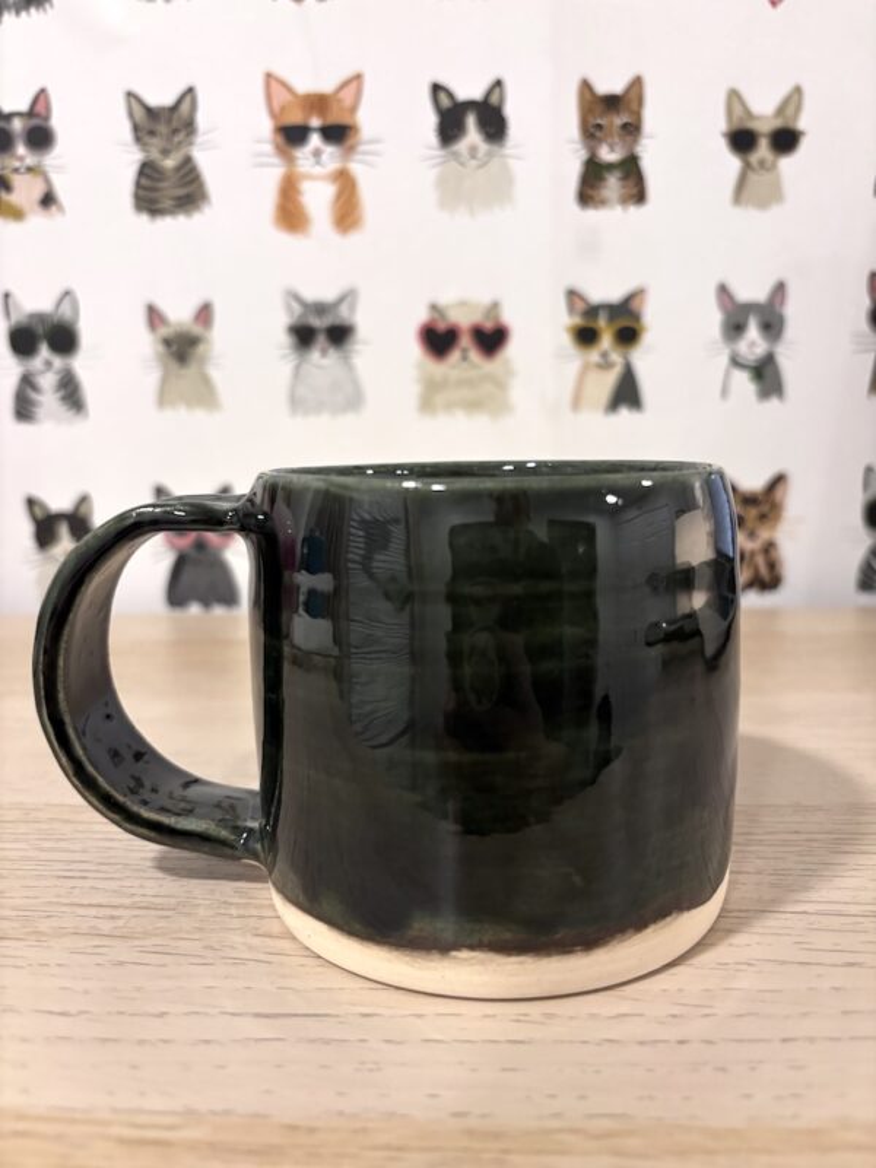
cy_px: 584
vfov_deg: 67.3
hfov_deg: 53.1
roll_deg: +0.2
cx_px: 438
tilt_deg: -10.2
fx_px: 877
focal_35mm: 26
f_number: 1.6
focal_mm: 5.96
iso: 250
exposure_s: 1/60
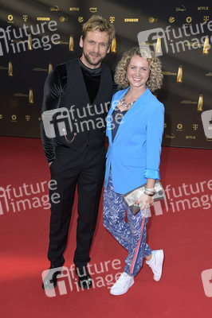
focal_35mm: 42
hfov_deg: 31.8
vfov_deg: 46.4
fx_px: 372
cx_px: 106
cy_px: 159
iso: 800
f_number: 6.3
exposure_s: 1/250
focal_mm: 42
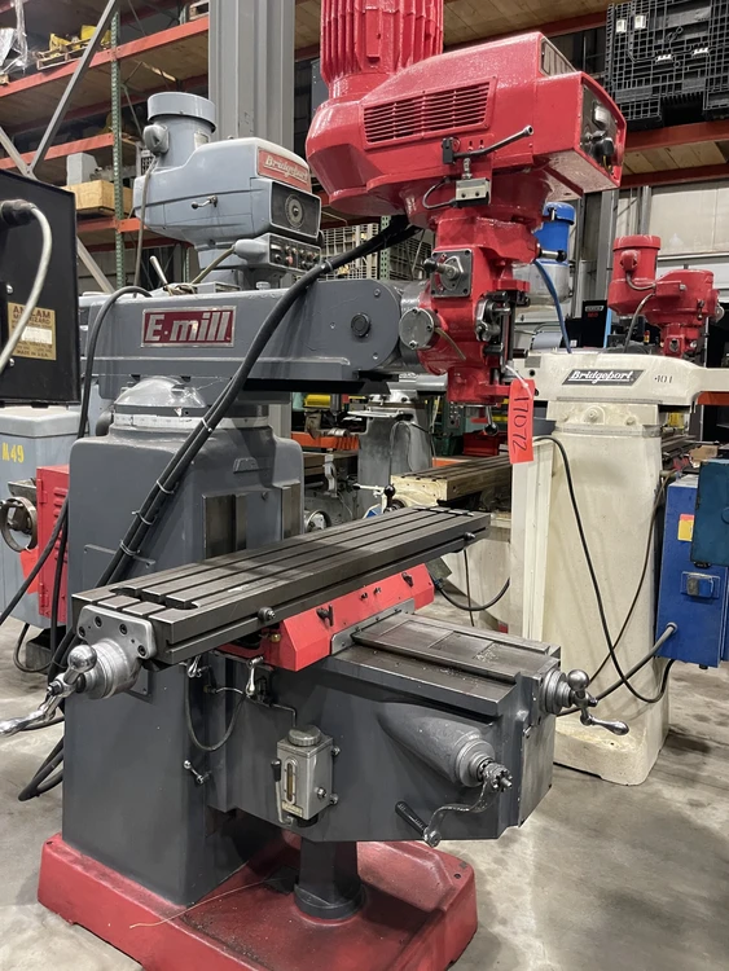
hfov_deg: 54.9
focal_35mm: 25
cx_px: 364
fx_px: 702
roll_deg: -1.4
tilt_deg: -8.6
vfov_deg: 69.4
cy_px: 486
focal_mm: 5.1
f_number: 1.6
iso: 500
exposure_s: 1/60
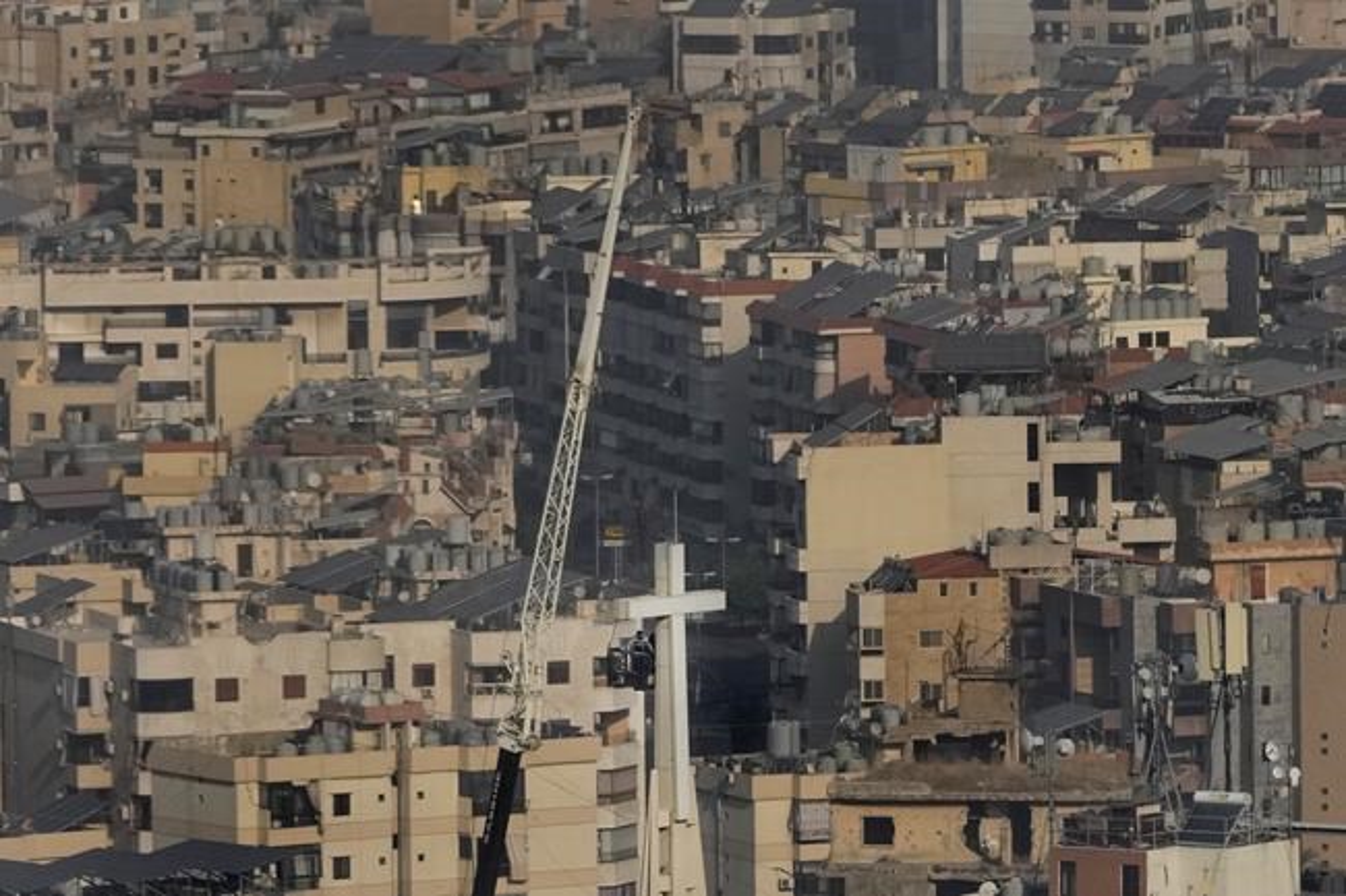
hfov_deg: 6.9
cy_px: 448
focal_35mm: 300
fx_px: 11213
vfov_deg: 4.6
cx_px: 673
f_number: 13
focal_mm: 200
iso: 1000
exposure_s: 1/1600
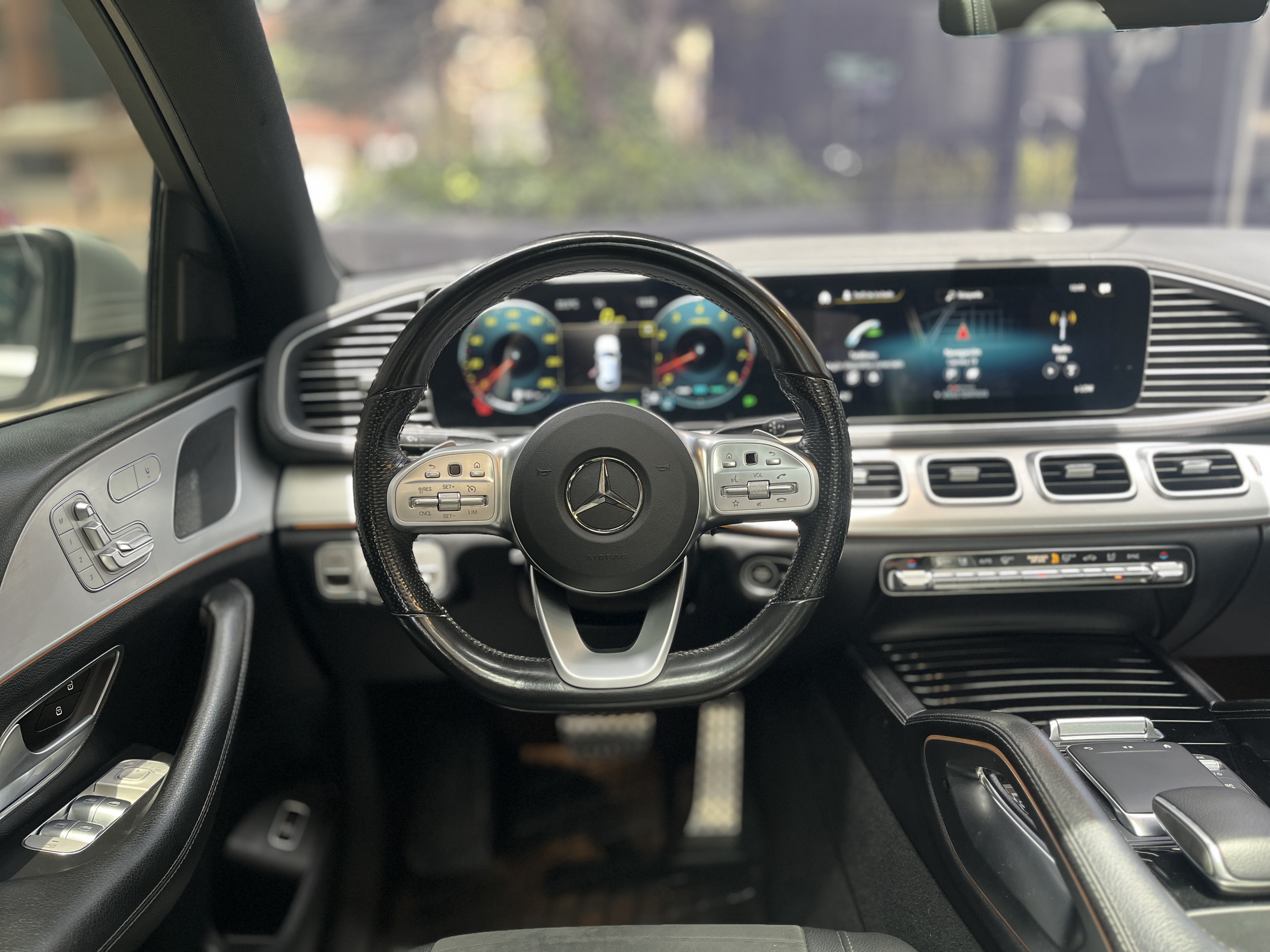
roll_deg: +0.4
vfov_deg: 53.1
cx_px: 635
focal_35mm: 26
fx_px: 954
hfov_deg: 67.3
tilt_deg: -17.0
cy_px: 476
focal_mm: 5.1
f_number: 1.6
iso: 125
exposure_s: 1/98
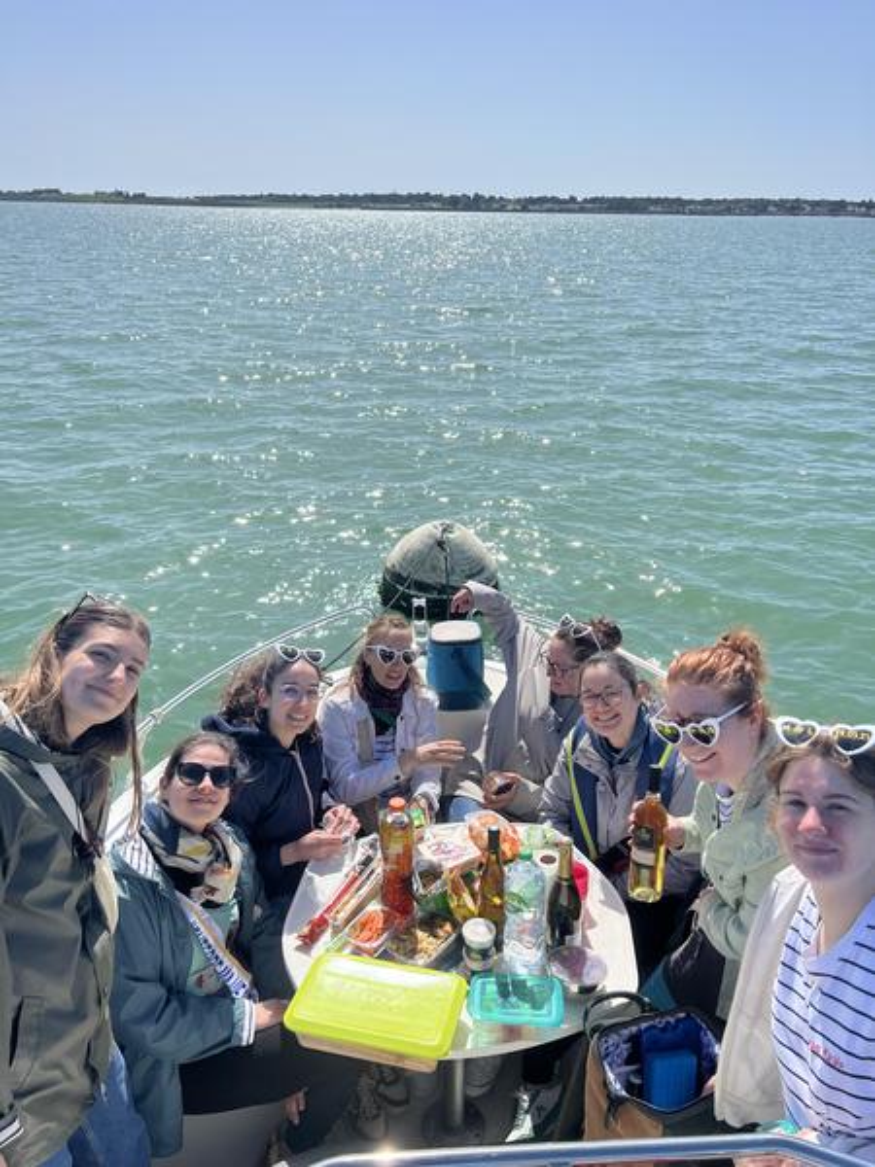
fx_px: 876
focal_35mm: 26
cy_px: 584
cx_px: 438
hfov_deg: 53.1
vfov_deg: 67.3
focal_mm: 5.7
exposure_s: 1/5882
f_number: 1.5
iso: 50
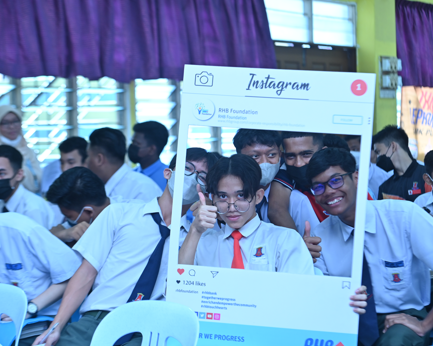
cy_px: 173
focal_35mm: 91
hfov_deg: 21.0
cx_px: 216
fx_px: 1166
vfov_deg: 16.9
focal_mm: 80
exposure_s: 1/125
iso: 800
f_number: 4
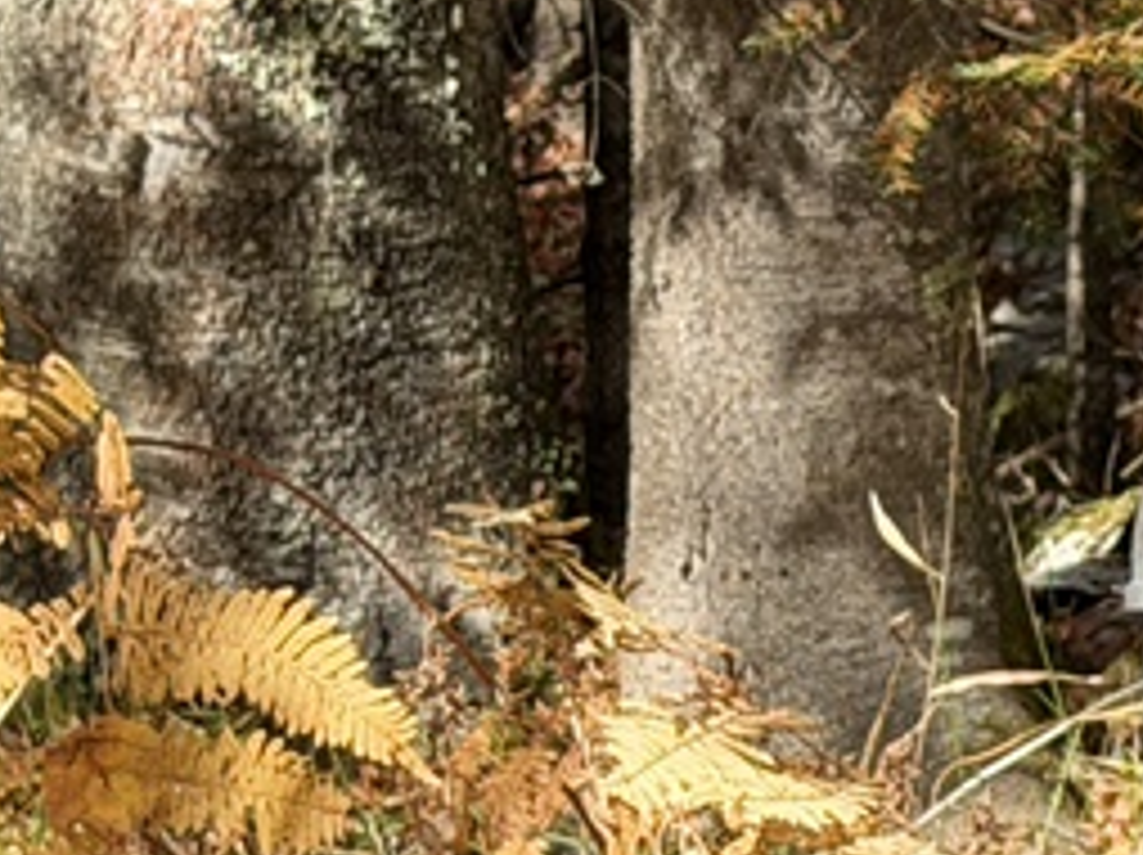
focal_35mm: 242
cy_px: 1080
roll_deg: +0.1
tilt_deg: -5.4
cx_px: 1084
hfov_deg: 8.2
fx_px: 7983
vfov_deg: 6.1
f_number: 1.78
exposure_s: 1/928
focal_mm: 6.76
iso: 64
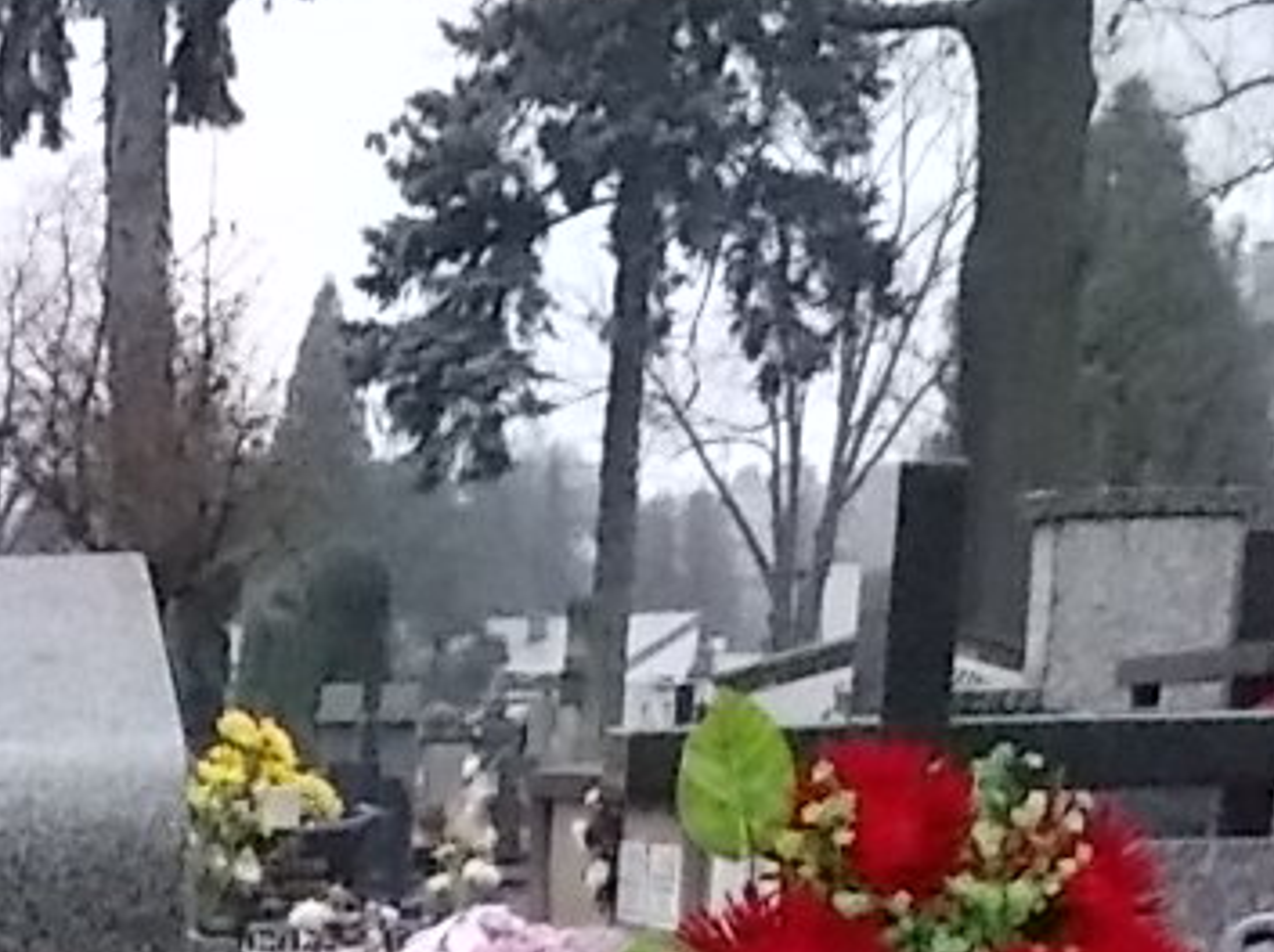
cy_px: 1936
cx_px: -379
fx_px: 4338
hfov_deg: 15.9
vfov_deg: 11.3
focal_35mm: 118
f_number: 3.2
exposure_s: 1/250
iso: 400
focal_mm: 4.6
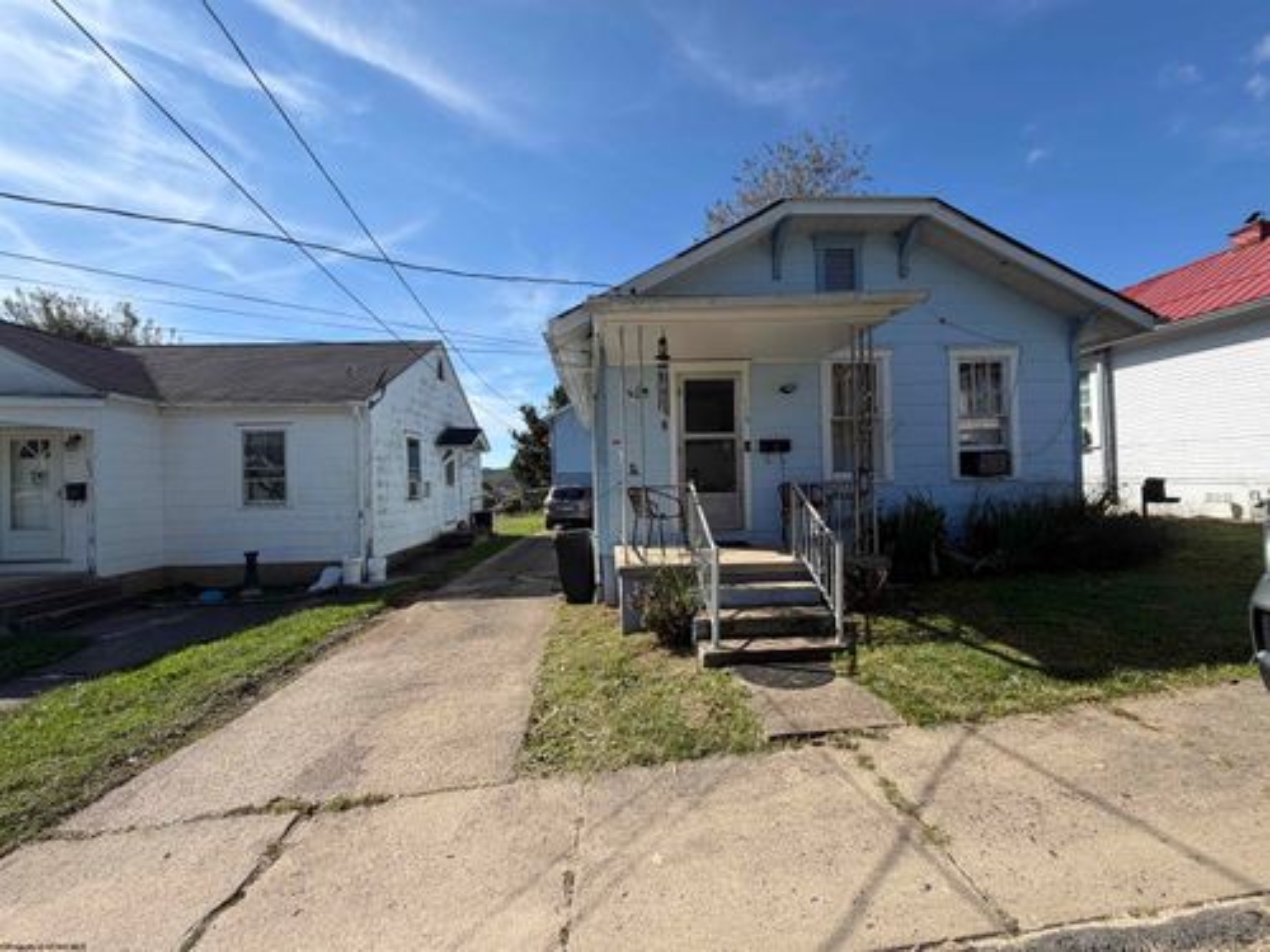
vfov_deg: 85.7
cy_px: 476
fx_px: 514
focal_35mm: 14
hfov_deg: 102.1
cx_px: 635
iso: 20
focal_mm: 2.22
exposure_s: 1/770
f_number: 2.2
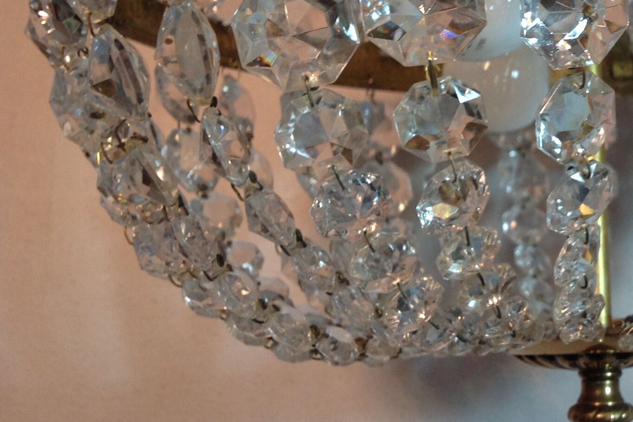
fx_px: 1213
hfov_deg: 27.9
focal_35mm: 69
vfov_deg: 19.4
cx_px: 594
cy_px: 58
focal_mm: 4.28
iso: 64
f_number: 2.4
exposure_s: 1/20
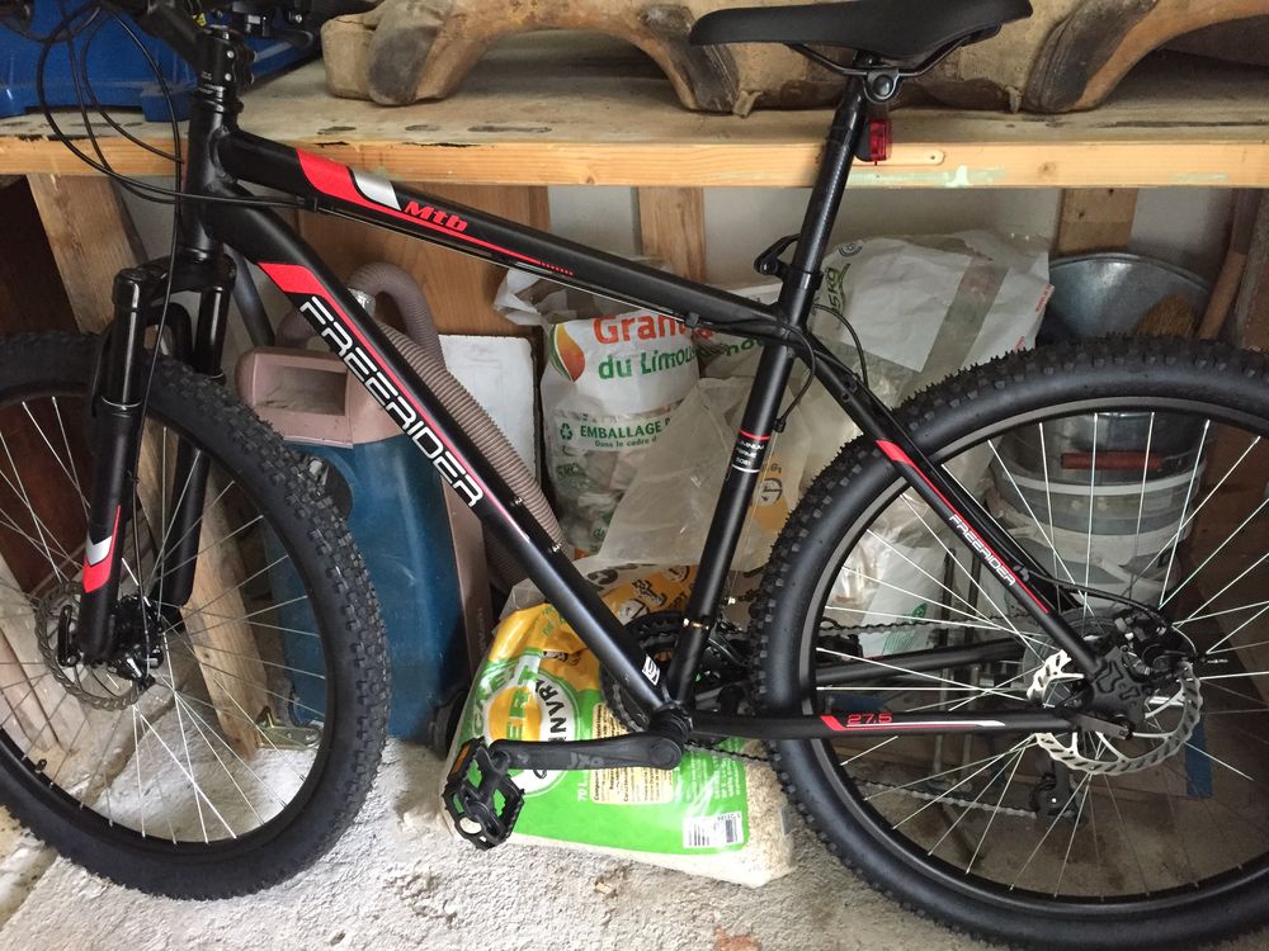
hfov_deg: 61.7
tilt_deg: -29.0
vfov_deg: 48.2
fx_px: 1063
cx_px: 634
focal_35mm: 29
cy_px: 476
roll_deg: +3.2
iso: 320
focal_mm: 4.15
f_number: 2.2
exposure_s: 1/25
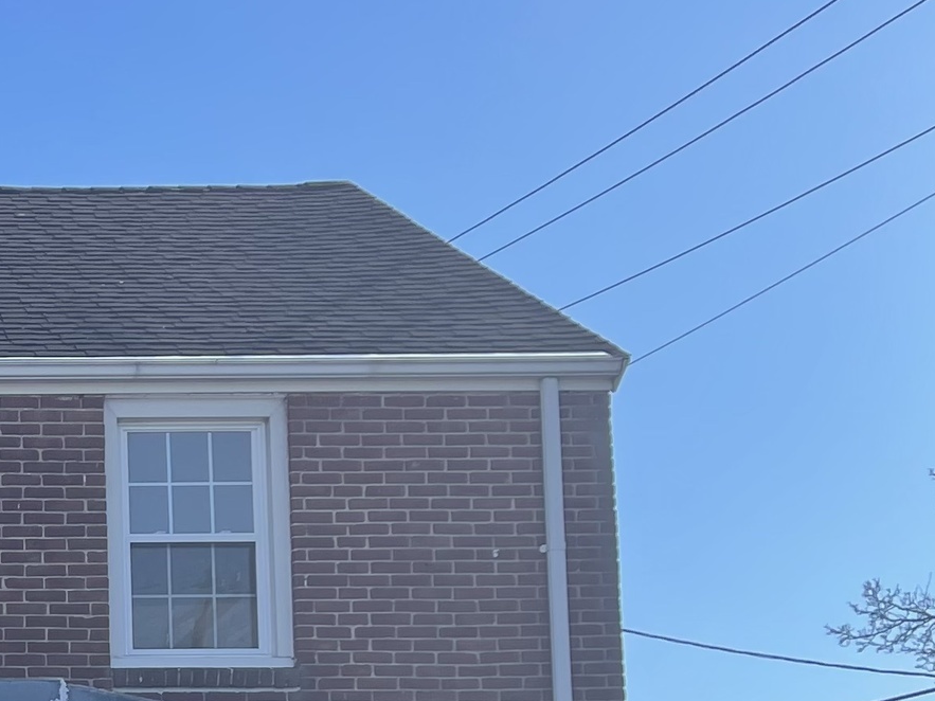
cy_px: 930
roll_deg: +0.4
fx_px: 2350
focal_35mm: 87
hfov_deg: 19.9
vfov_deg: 16.0
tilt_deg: +5.6
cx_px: -417
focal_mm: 5.1
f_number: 1.6
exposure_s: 1/1597
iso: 32
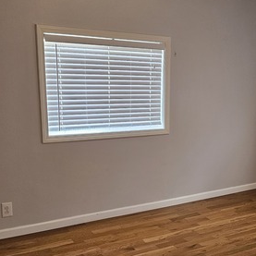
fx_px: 410
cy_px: 169
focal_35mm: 49
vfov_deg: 34.4
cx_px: 215
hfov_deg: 33.4
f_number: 1.8
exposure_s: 1/120
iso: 400
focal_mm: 5.4
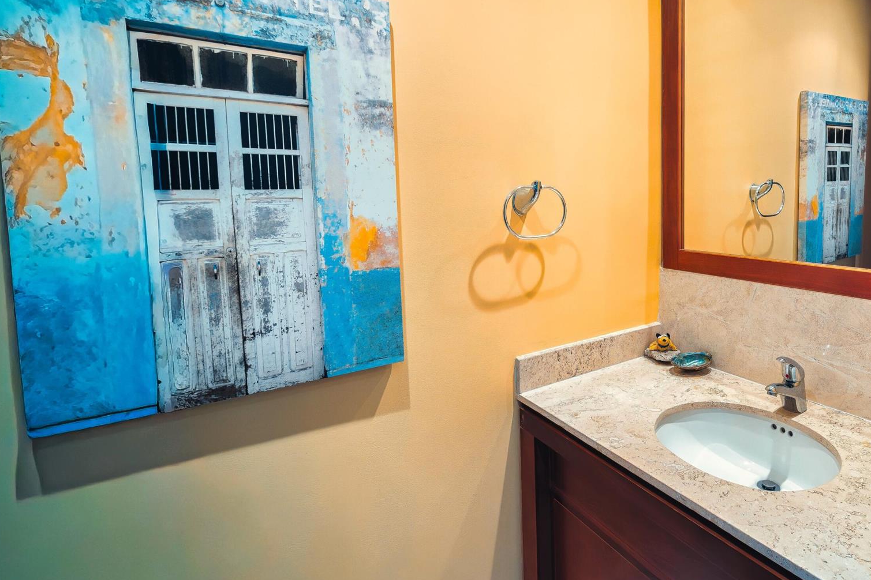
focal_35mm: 19
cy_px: 232
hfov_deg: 83.8
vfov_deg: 64.0
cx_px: 583
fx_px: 460
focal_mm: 14
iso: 400
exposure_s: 1/20
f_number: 4
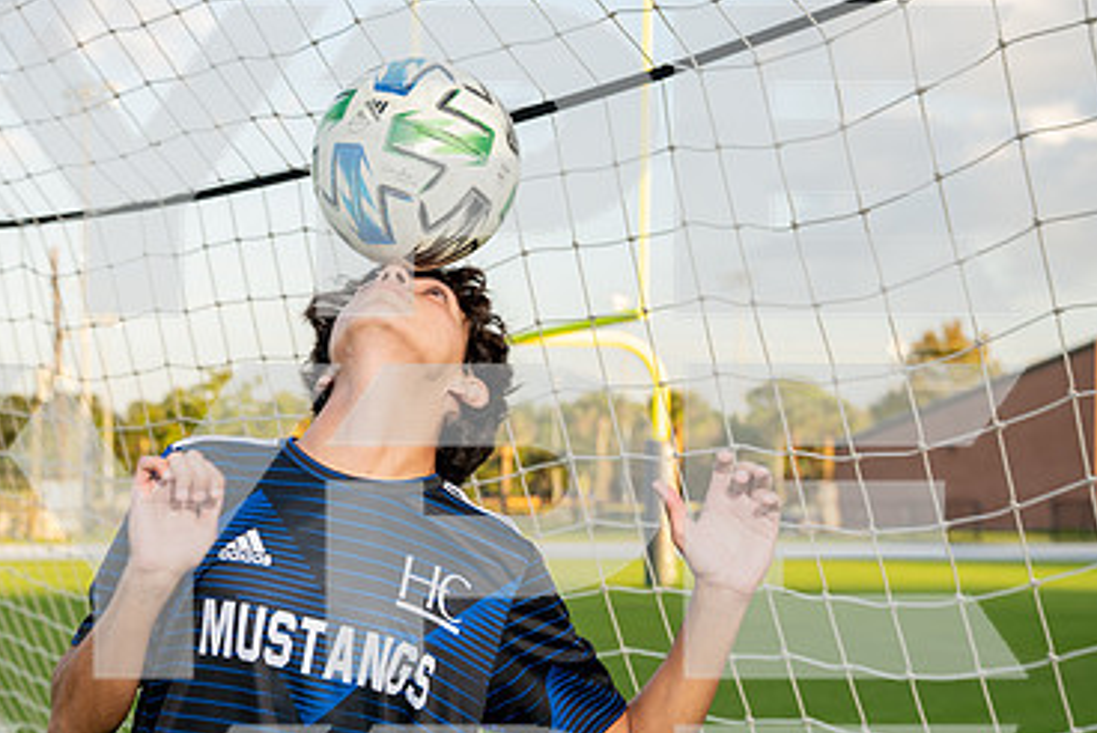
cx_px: 268
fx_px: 2257
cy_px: 523
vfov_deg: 18.4
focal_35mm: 74
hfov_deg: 26.9
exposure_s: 1/160
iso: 160
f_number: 4
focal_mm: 47
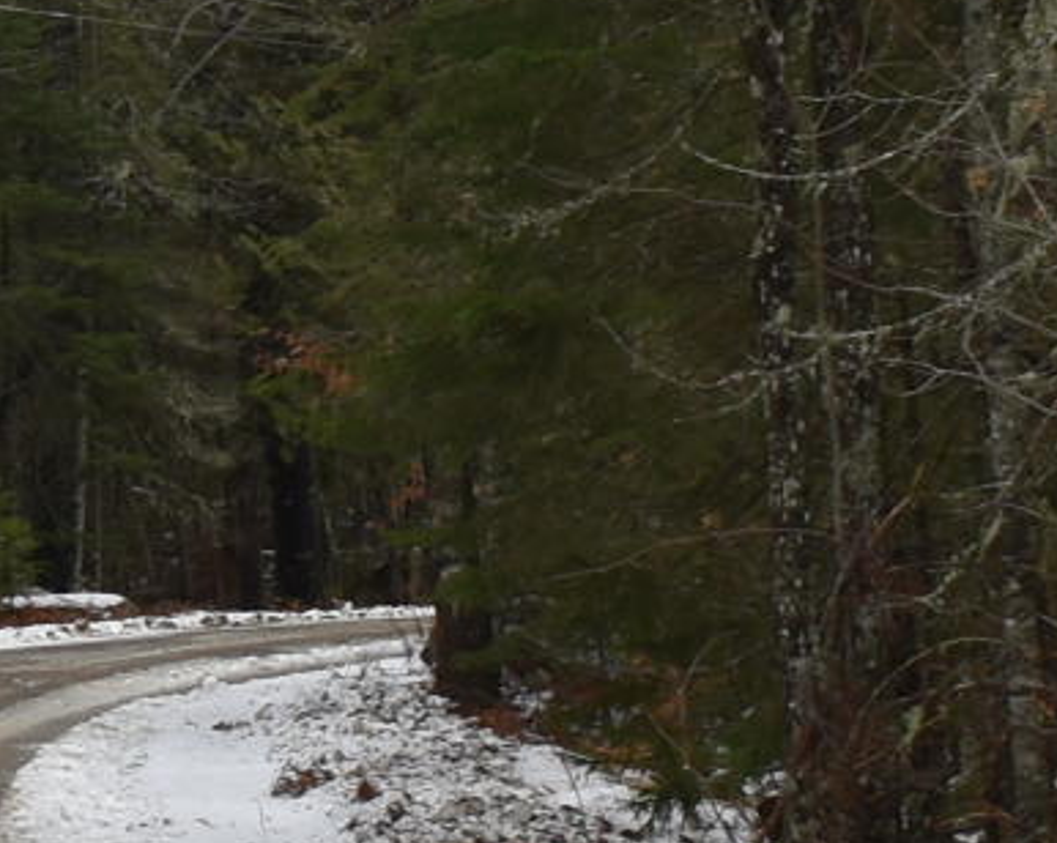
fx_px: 7532
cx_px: -586
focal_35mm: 241
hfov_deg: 7.9
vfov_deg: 6.4
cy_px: 682
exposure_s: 1/200
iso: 100
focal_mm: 22
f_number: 5
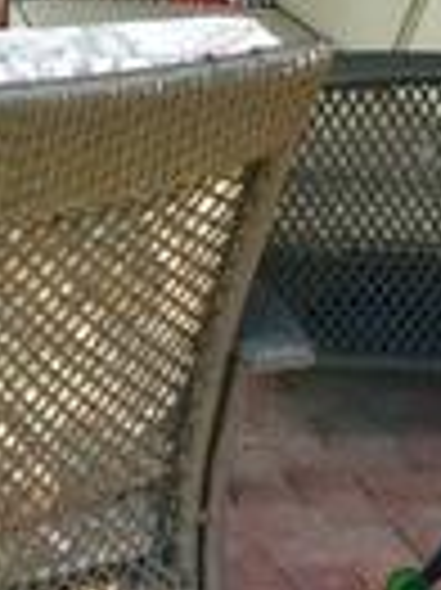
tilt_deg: -5.9
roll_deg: +0.0
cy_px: -261
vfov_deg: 13.2
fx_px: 2416
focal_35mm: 142
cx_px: -261
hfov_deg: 10.0
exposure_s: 1/754
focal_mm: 4.15
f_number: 2.2
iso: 25
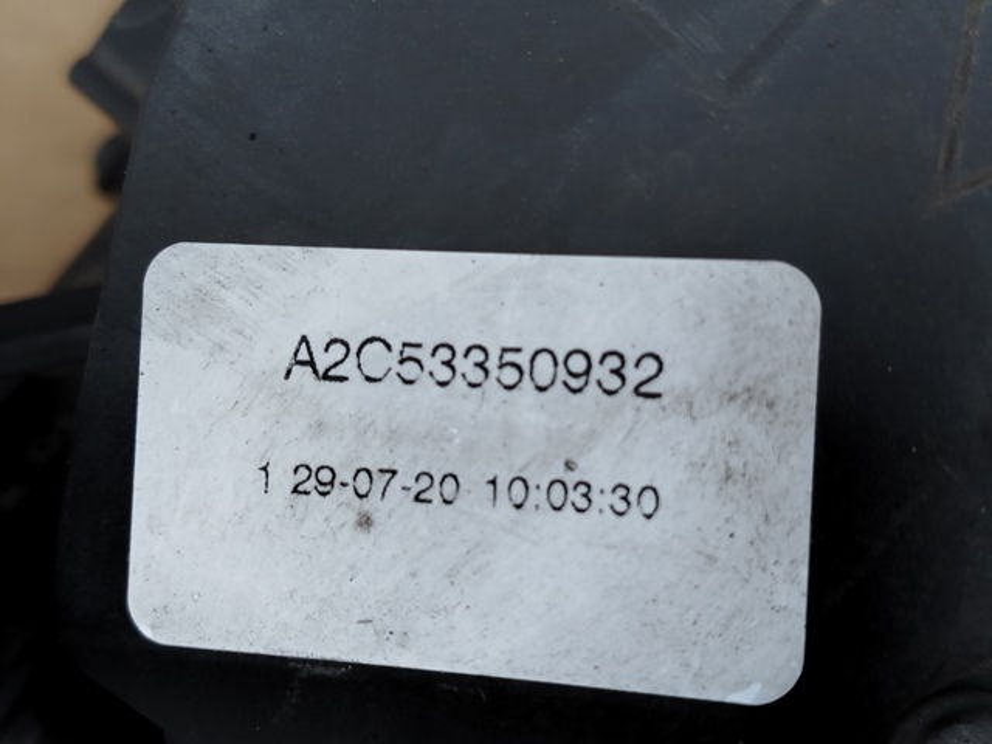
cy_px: 372
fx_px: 1376
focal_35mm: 48
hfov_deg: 39.7
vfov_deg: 30.3
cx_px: 496
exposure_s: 1/100
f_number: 1.7
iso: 80
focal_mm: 5.31
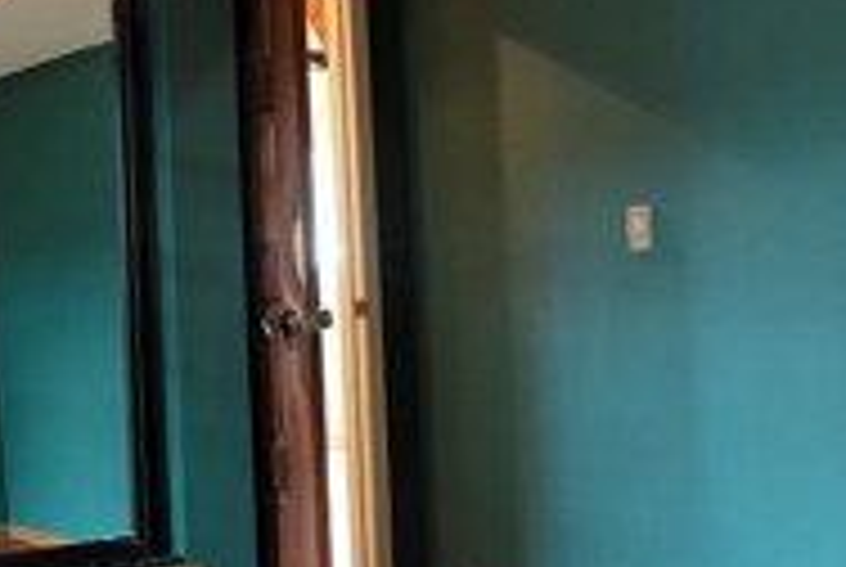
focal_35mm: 68
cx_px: 234
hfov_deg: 29.2
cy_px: 142
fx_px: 1600
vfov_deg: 19.9
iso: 560
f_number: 7.1
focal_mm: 20
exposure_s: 1/5
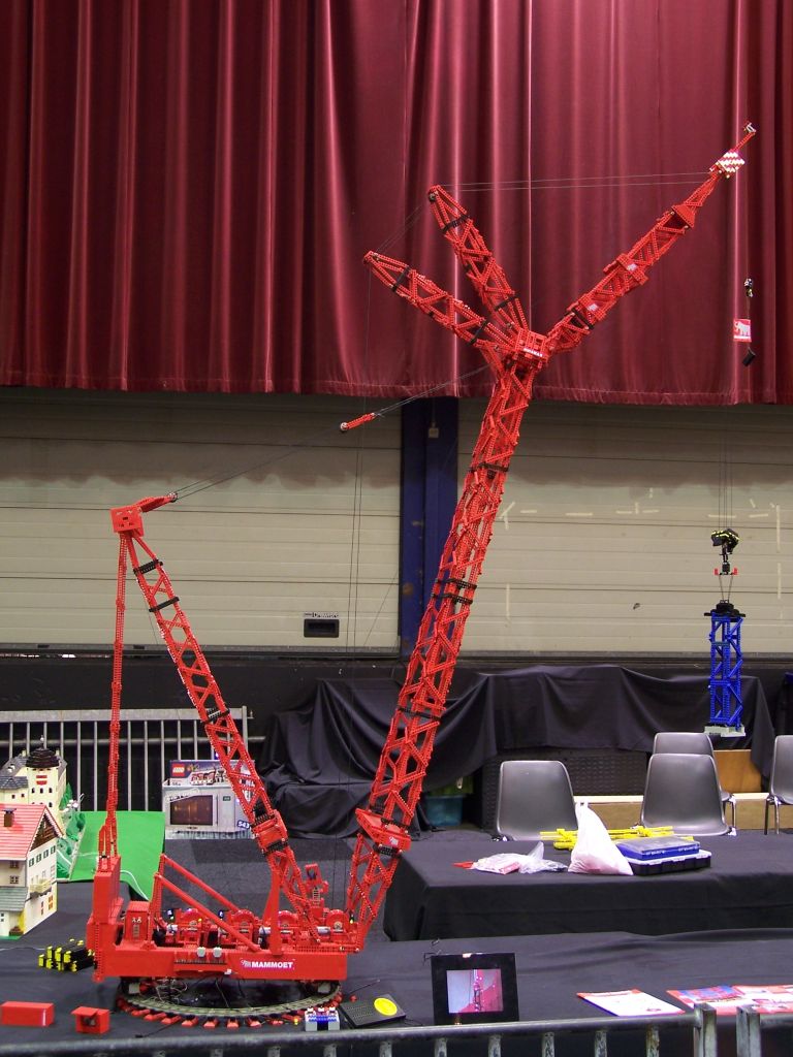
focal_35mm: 51
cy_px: 528
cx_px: 396
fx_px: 1558
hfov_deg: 28.6
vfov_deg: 37.5
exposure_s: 1/2
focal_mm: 8.5
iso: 80
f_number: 3
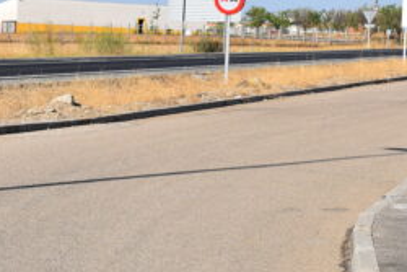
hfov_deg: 13.7
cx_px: 59
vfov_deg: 9.2
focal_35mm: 149
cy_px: 75
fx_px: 1685
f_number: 10
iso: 200
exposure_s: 1/400
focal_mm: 42
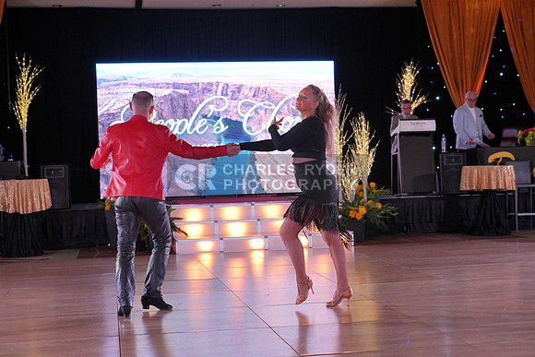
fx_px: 892
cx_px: 268
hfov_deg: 33.4
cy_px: 178
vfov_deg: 22.6
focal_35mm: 60
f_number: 4.5
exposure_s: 1/400
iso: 2000
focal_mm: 60
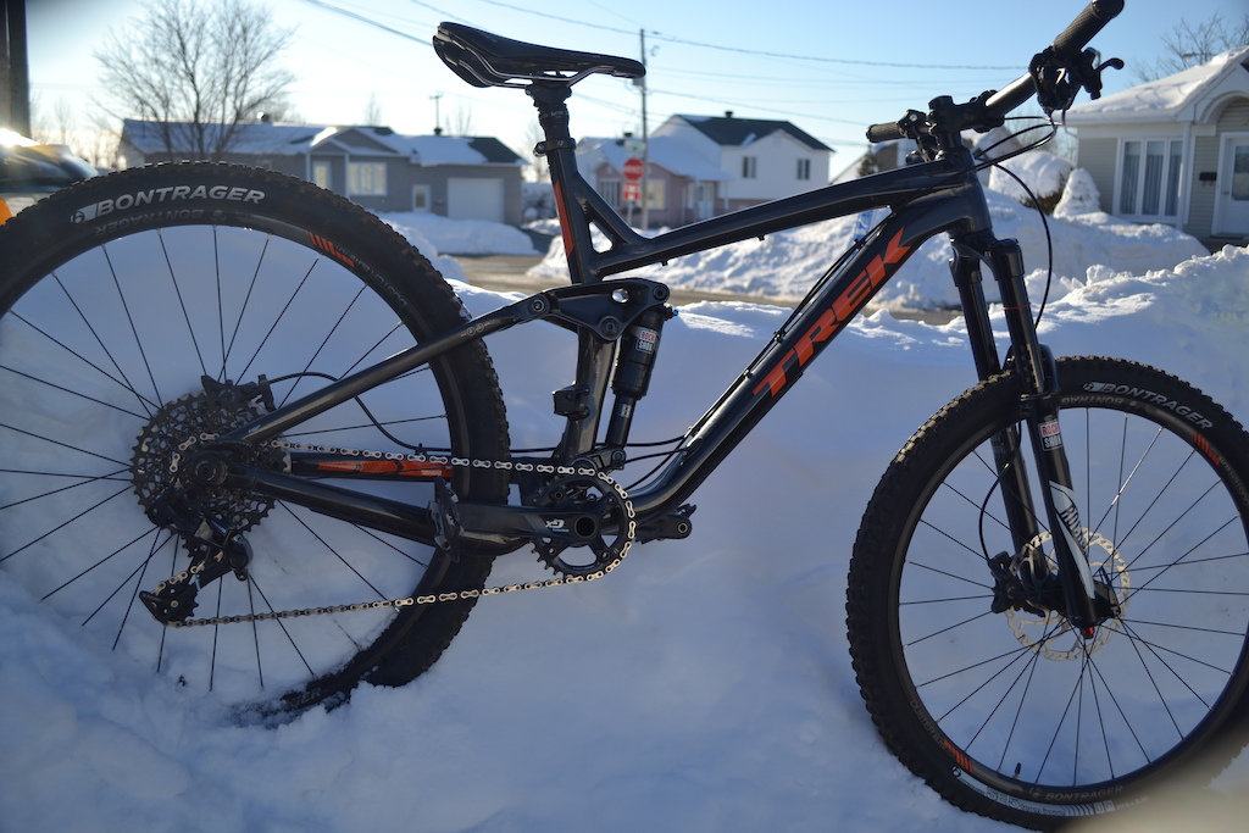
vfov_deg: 40.0
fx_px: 1145
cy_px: 416
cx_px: 624
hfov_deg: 57.2
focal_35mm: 33
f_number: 3.8
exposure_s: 1/800
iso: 100
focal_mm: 22
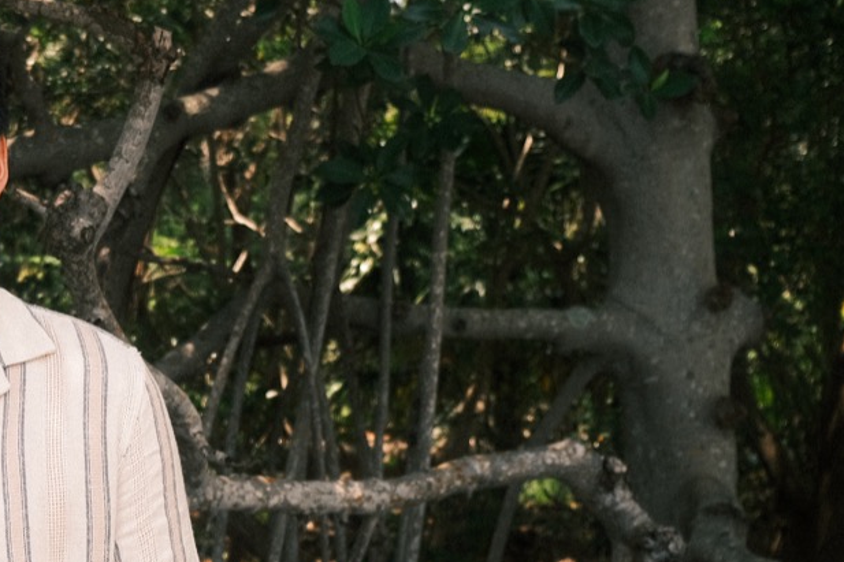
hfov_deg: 27.2
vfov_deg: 19.3
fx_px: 1641
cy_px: 435
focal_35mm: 70
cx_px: 1
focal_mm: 18
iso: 160
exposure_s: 1/550
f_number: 2.8
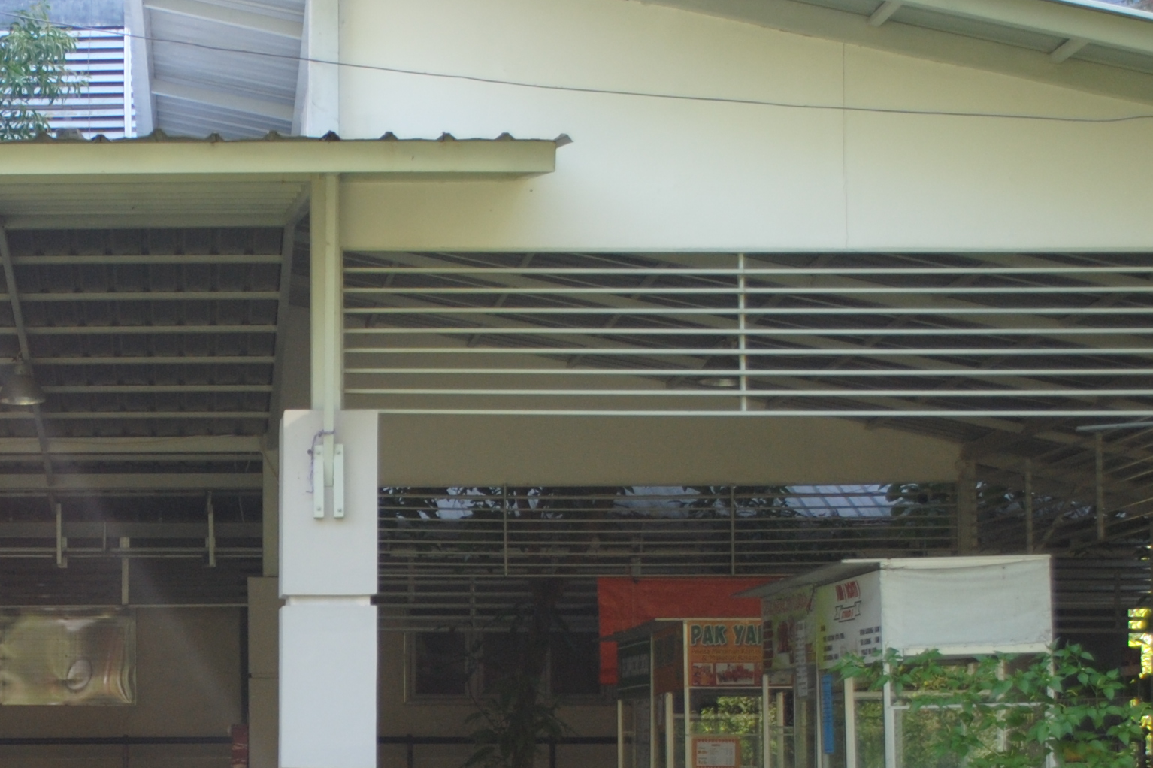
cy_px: 721
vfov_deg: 14.8
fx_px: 2914
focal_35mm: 91
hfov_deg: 21.7
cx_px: 23
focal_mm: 24
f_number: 4
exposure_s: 1/160
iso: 200
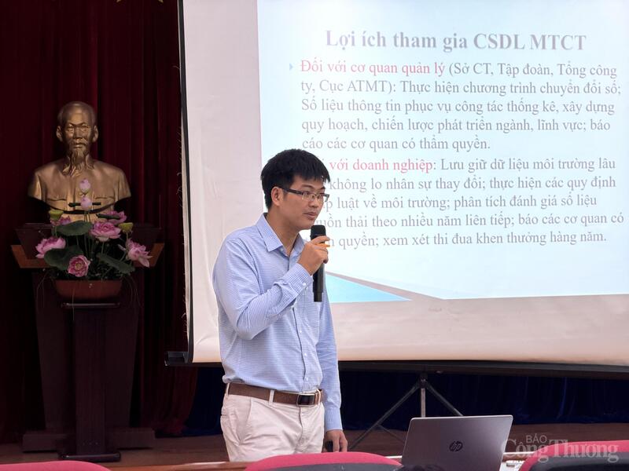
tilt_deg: -0.9
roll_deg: +0.6
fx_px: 1817
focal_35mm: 100
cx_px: 314
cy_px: 236
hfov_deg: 19.6
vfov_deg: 14.8
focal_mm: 16.89
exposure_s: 1/100
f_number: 2.8
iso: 160
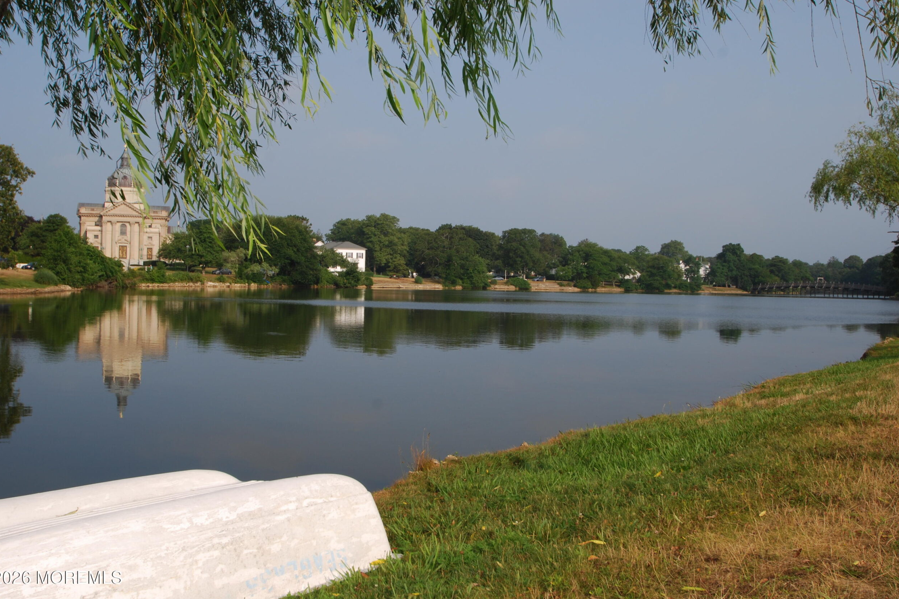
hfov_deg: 51.9
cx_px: 440
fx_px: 924
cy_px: 297
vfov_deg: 35.9
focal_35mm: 37
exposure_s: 1/200
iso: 100
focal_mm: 24
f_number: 9
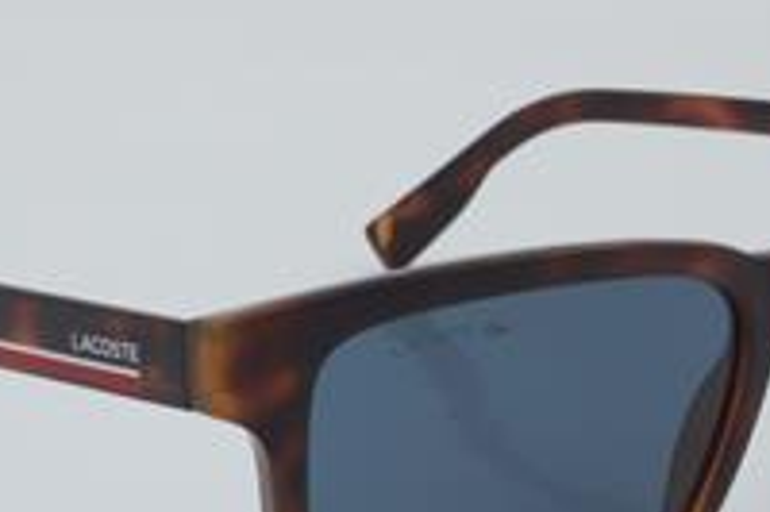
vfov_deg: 9.1
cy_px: 377
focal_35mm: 150
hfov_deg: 13.7
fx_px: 3206
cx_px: 427
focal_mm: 50
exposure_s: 1/4
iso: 100
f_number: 32
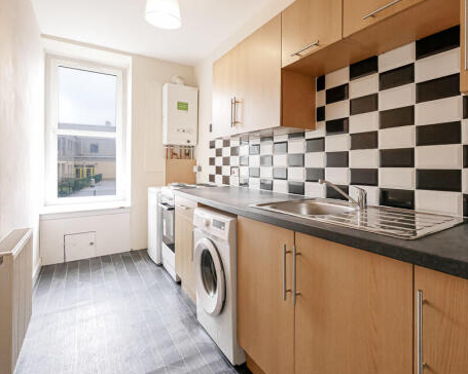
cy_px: 168
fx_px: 277
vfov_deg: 67.9
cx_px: 290
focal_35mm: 20
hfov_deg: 79.1
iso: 2000
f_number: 4
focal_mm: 8
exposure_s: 1/125
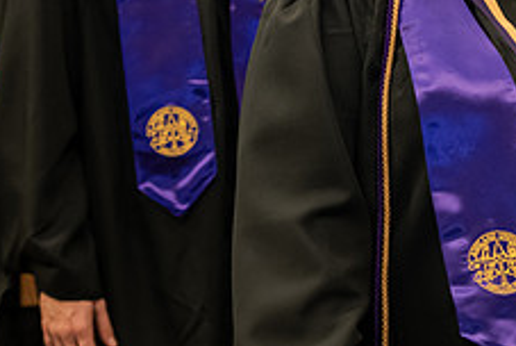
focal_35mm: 199
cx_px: 482
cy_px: -35
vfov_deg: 6.9
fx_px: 2856
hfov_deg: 10.3
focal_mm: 78
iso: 2000
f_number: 4
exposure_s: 1/200
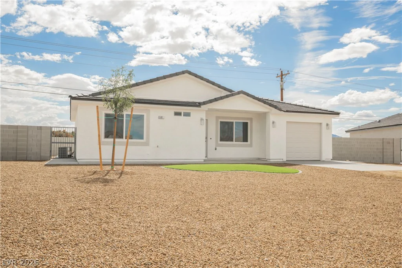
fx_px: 335
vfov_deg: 43.6
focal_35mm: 30
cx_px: 201
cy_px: 134
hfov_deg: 61.9
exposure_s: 1/320
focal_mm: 30
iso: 100
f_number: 8
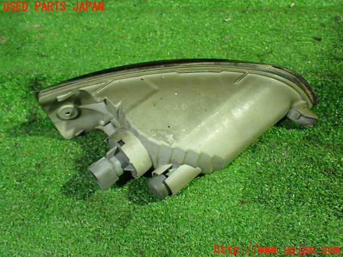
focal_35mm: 30
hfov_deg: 60.0
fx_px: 297
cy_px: 128
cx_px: 172
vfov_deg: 46.8
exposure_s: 1/40
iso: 800
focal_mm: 5.4
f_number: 2.3
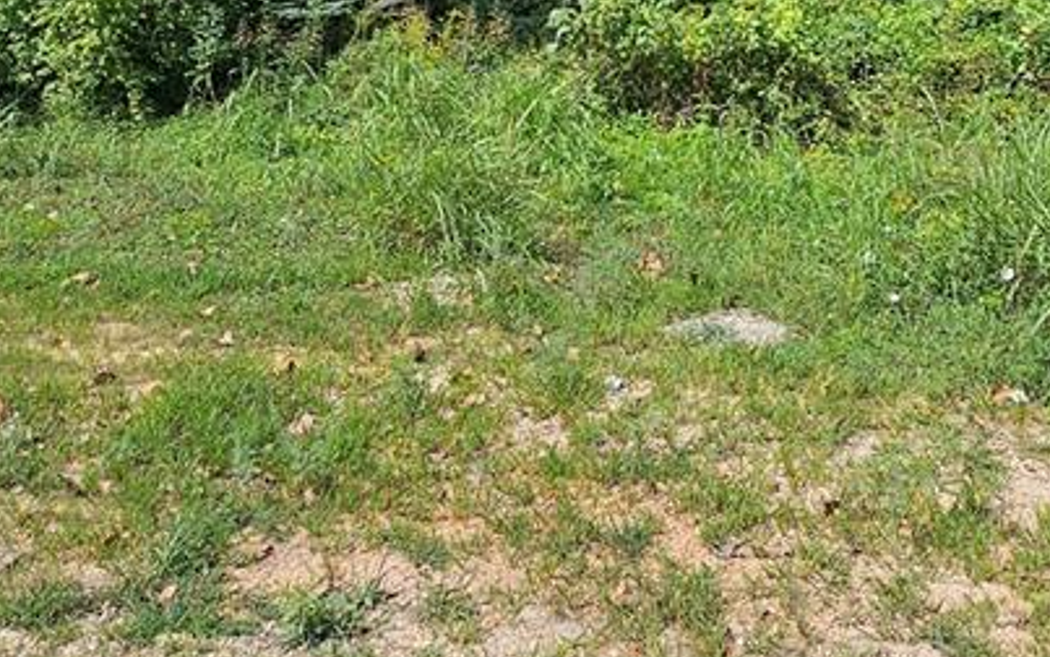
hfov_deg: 54.4
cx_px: 683
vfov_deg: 31.5
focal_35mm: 35
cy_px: -94
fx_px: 1002
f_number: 2.2
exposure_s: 1/2371
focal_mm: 2.2
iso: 50
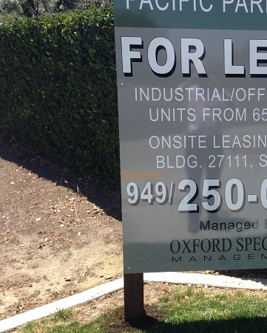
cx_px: 254
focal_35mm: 50
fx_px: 494
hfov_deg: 28.7
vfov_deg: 37.3
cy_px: 149
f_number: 2.4
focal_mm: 4.12
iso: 50
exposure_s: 1/951
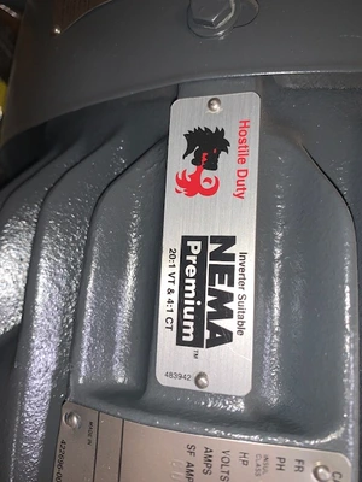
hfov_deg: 53.1
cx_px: 181
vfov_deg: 67.3
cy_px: 241
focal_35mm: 26
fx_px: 363
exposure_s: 1/30
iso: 25
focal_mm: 4.25
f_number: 1.8
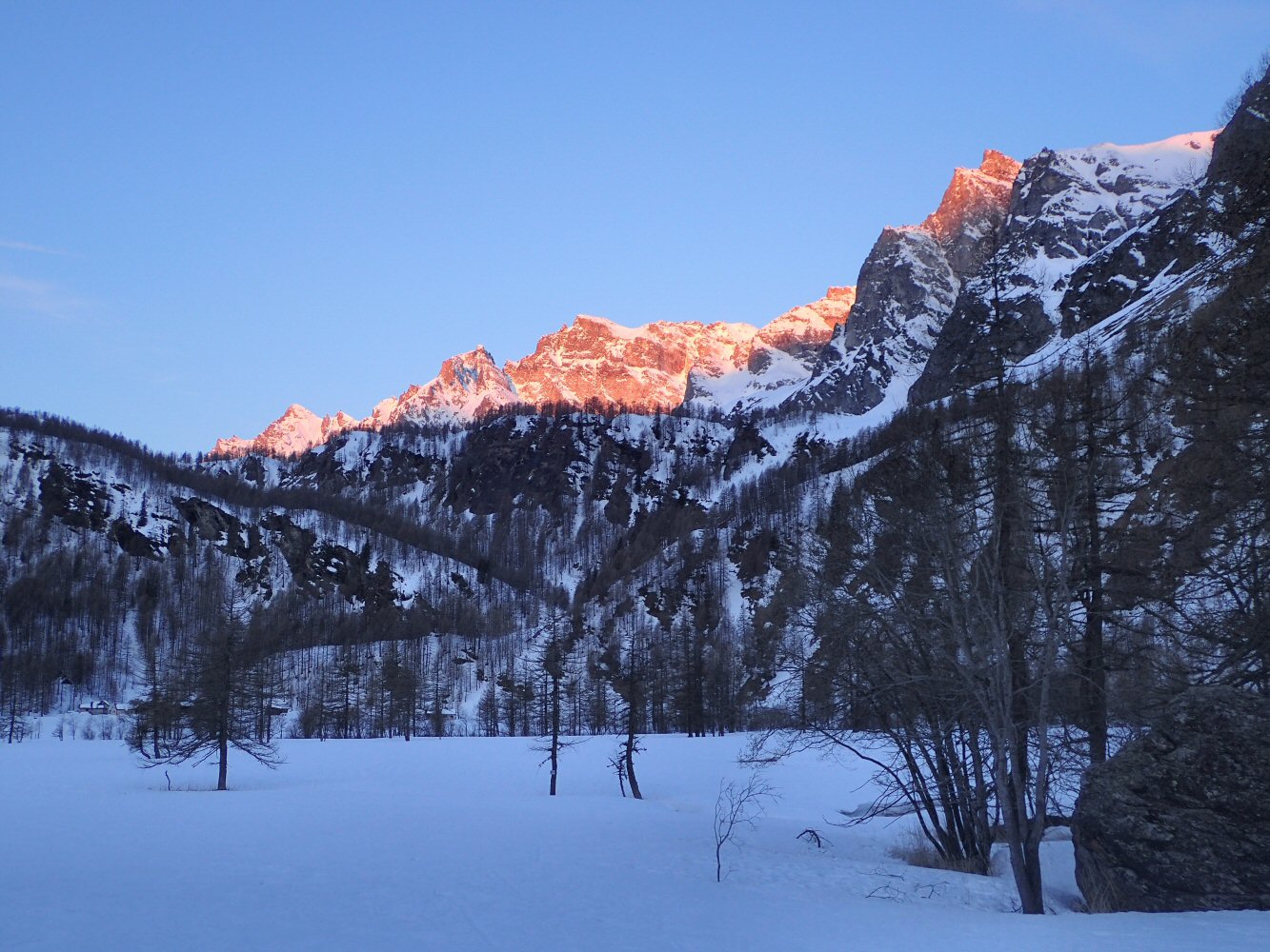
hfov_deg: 49.0
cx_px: 635
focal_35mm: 38
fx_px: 1394
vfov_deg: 37.7
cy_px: 476
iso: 100
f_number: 2.7
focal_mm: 6.86
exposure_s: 1/100
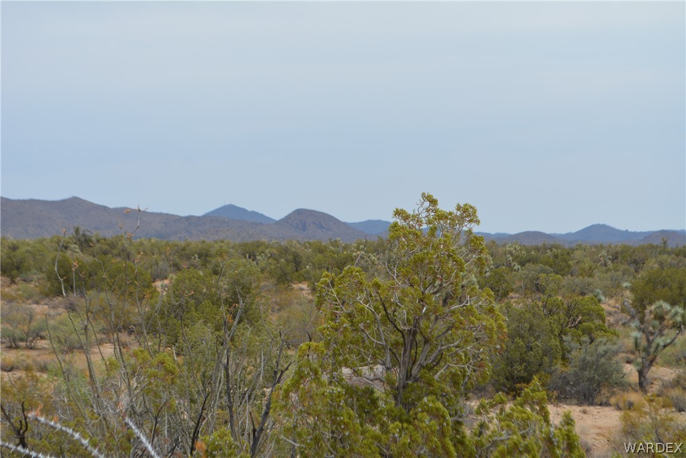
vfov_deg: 16.6
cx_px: 343
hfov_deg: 24.6
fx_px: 1573
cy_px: 229
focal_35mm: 82
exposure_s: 1/250
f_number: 8
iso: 100
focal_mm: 55
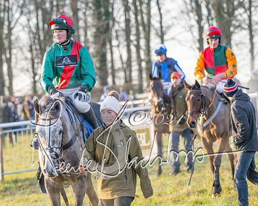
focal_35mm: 254
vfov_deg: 6.1
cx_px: 103
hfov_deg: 7.6
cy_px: 103
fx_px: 1938
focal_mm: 150
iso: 800
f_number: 4
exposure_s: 1/1000
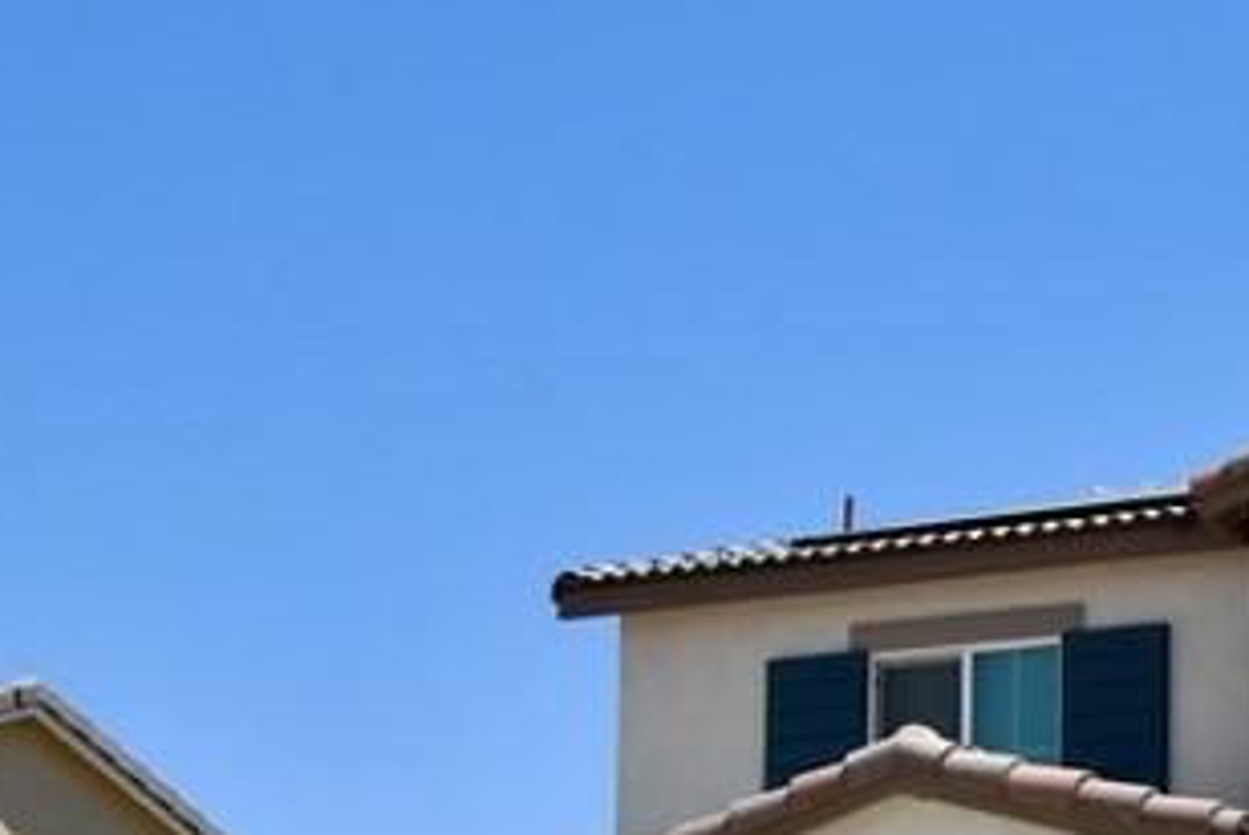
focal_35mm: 95
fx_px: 3287
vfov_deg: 13.9
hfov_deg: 20.3
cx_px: 1464
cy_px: 1092
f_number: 20
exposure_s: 1/200
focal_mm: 19
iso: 220
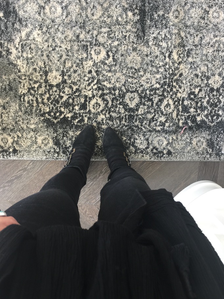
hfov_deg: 48.2
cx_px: 112
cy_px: 150
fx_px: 250
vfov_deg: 61.7
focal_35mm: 29
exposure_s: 1/30
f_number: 2.2
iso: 32
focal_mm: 4.15
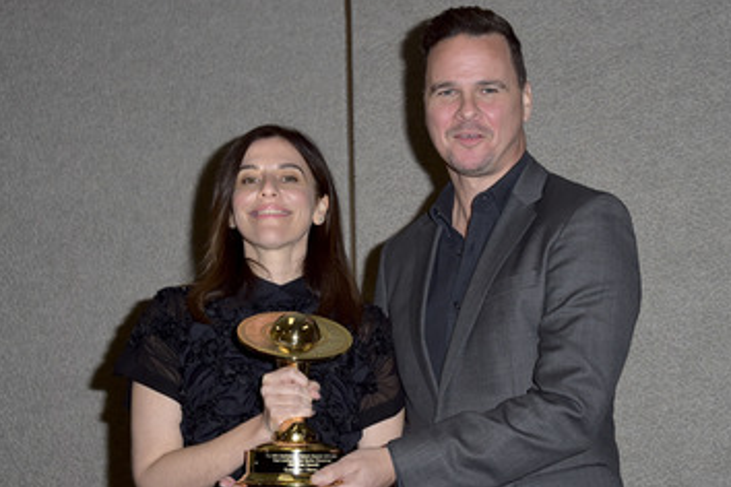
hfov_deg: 32.9
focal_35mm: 61
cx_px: 380
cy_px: 303
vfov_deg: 22.2
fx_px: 1239
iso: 500
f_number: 6.3
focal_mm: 48
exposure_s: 1/250
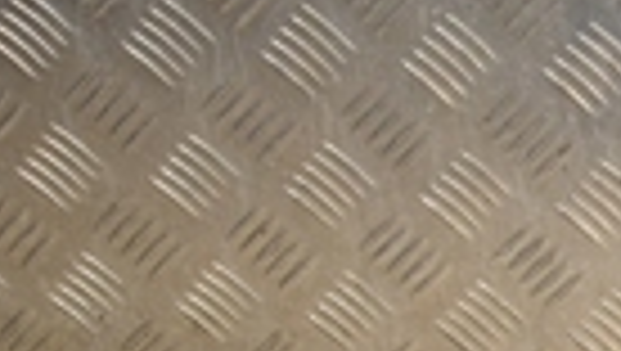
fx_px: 2513
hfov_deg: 12.7
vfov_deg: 7.7
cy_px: 670
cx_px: 1152
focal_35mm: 152
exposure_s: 1/200
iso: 800
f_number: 8
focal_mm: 21
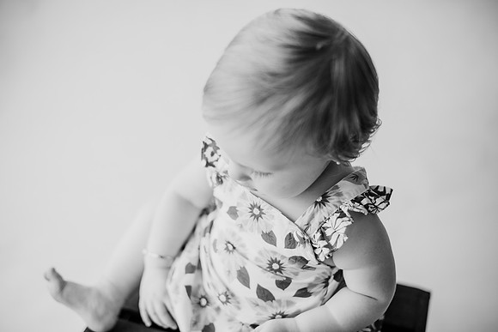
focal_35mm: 50
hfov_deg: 39.6
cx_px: 249
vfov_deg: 27.0
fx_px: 692
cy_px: 166
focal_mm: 50
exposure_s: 1/800
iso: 400
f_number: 2
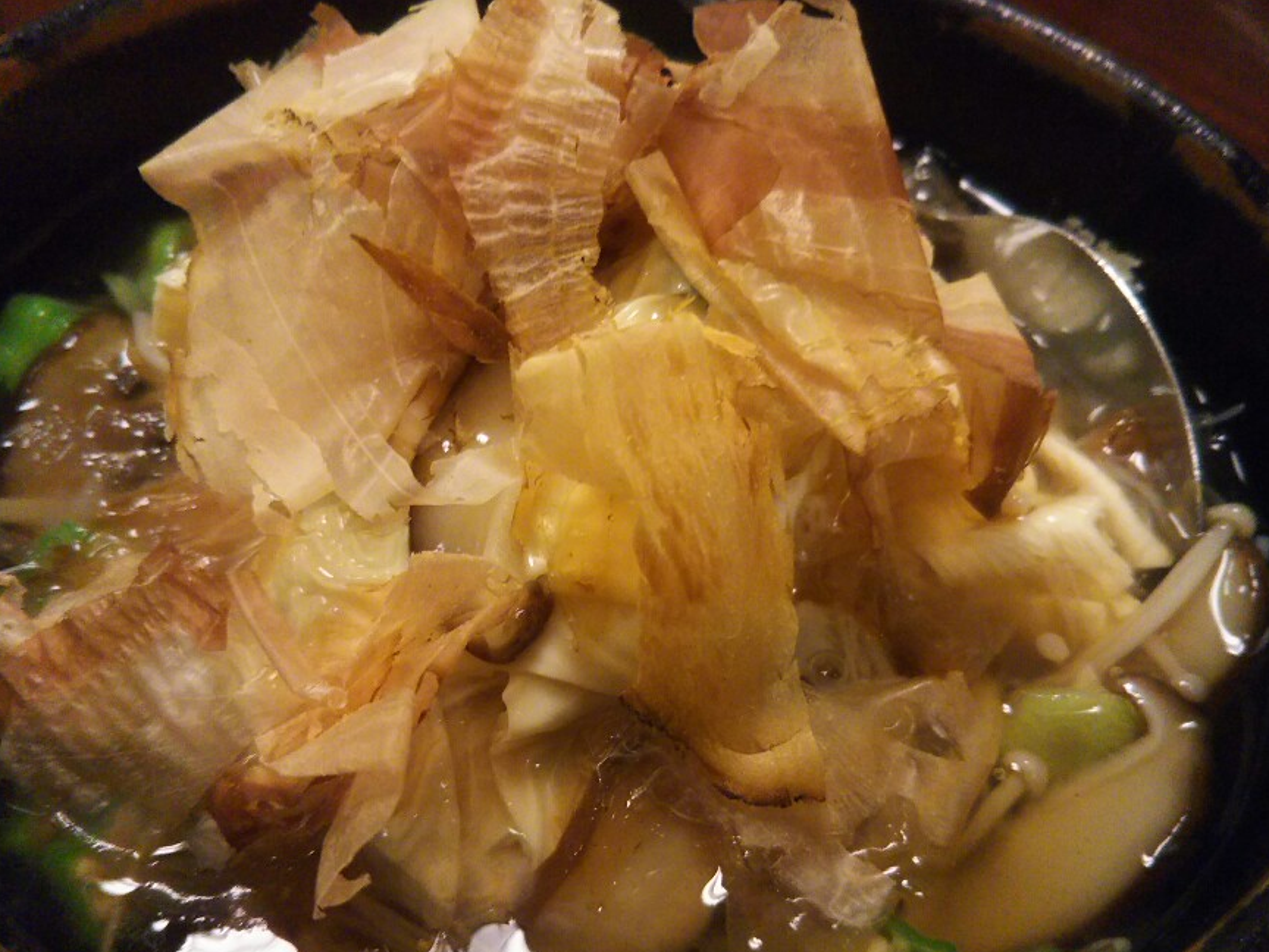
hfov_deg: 54.0
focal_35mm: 34
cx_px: 641
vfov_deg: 41.7
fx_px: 1246
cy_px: 538
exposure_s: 1/33
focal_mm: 4
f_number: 2.2
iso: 250
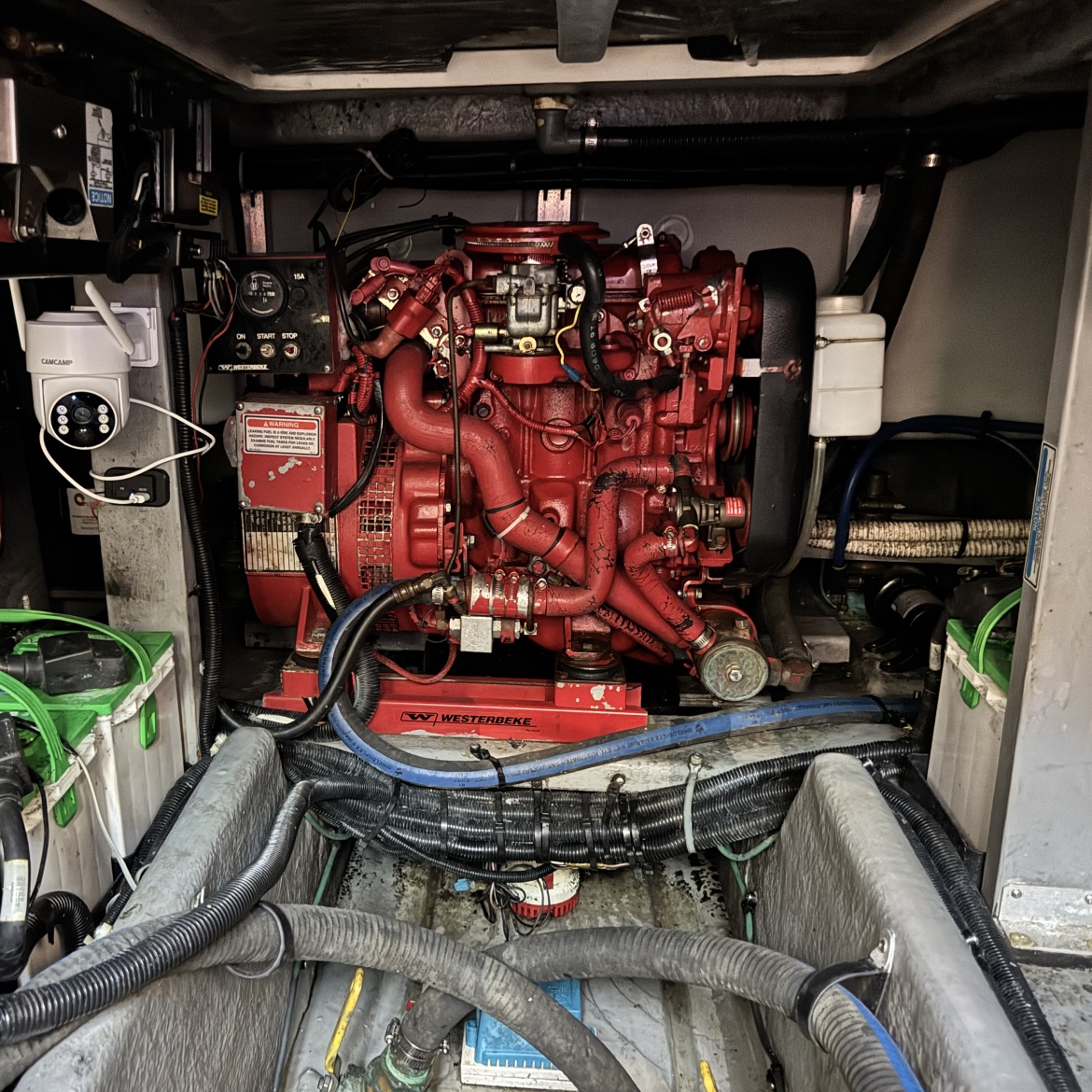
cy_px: 554
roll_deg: +3.6
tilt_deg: -16.7
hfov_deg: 55.0
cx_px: 406
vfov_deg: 55.6
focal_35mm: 29
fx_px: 1035
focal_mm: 6.76
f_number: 1.78
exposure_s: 1/14
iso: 1250
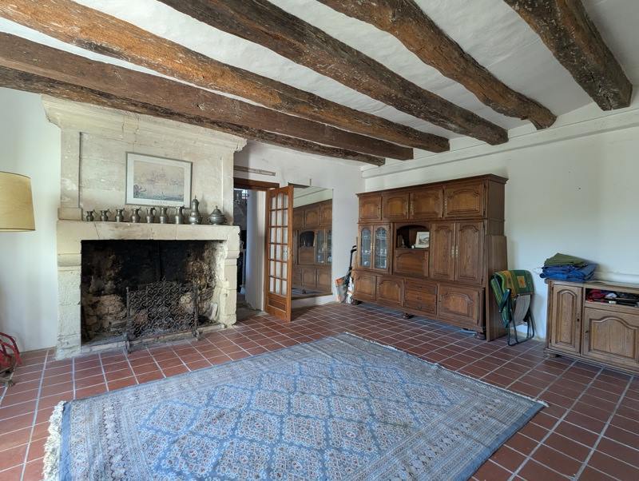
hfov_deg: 94.4
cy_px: 240
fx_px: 296
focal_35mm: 16
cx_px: 320
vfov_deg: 78.2
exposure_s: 1/53.5
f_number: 2.2
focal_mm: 2.35
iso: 177
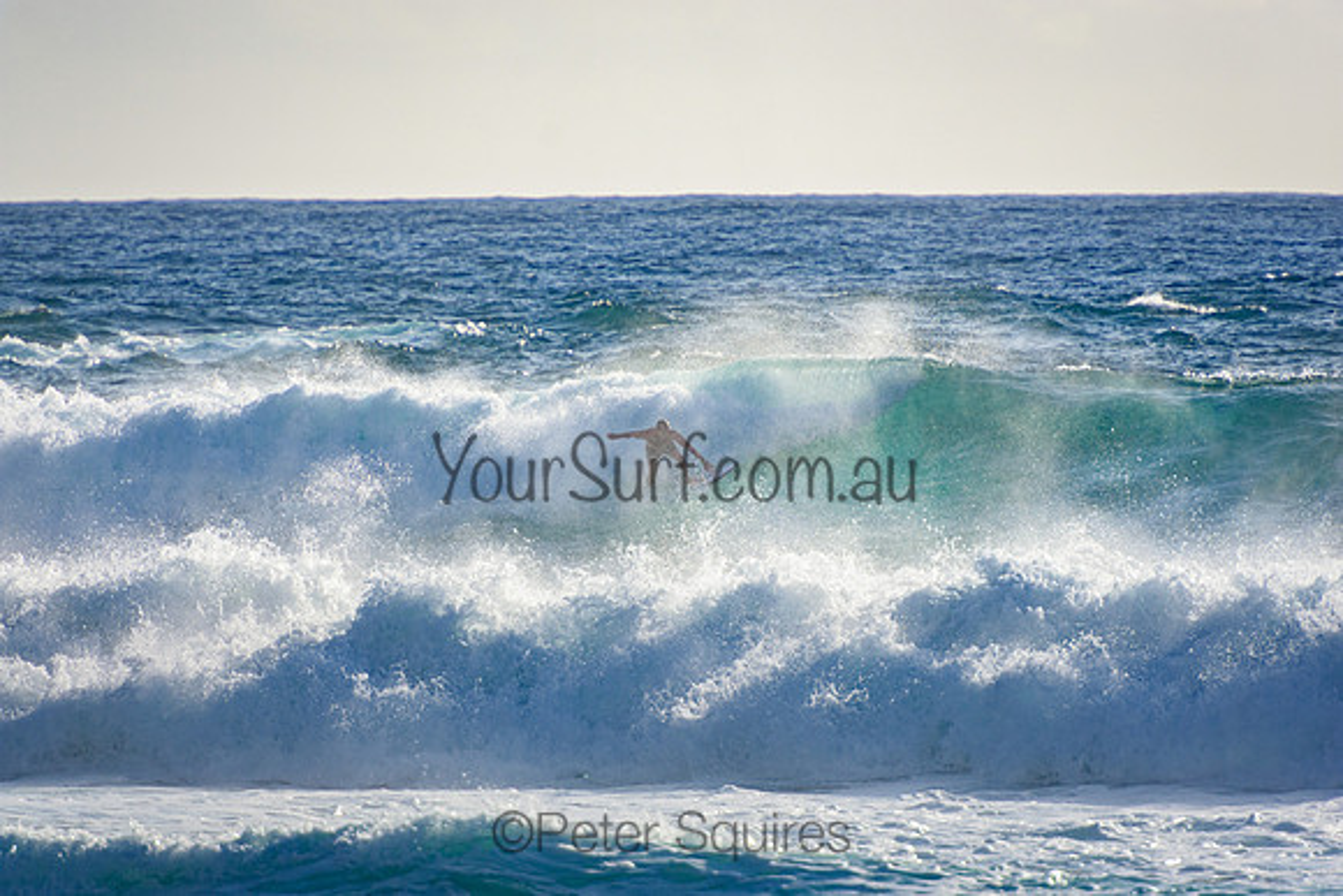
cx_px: 672
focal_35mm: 585
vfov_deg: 2.4
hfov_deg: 3.5
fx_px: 21828
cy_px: 448
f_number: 5.6
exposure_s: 1/2000
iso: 250
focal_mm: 390
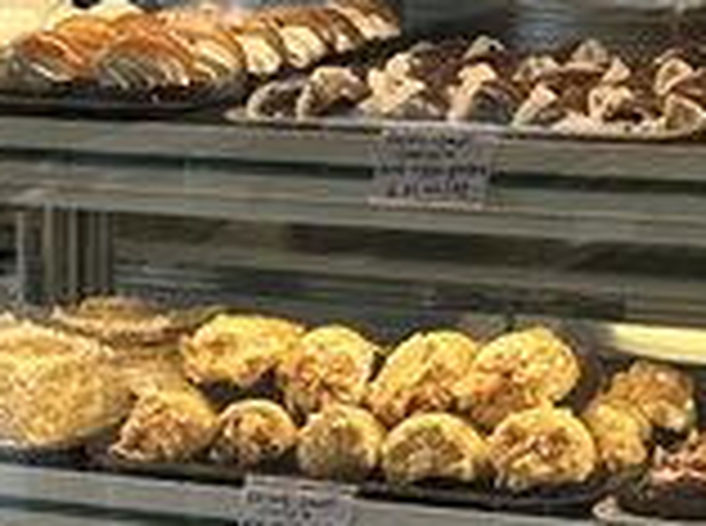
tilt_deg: -14.7
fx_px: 3744
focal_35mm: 184
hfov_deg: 10.6
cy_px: 652
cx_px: -67
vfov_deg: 8.0
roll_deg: -0.1
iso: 64
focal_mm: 6.86
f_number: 1.78
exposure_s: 1/234
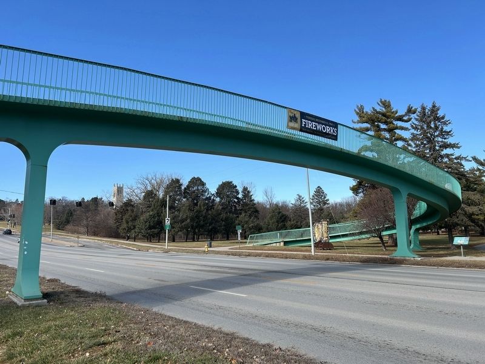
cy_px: 182
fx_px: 364
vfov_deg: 53.1
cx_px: 242
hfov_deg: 67.3
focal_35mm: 26
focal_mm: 5.7
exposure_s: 1/2123
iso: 50
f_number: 1.5
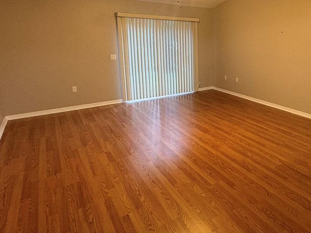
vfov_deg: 52.0
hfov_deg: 63.3
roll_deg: +0.3
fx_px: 234
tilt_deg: -7.7
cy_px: 76
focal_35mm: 26
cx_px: 234
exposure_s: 1/60
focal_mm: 2.22
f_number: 2.2
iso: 500
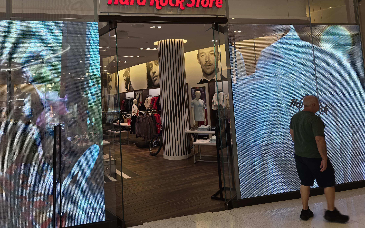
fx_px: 269
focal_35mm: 27
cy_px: 77
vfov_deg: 45.4
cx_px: 165
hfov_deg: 68.2
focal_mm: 6.3
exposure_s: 1/120
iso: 50
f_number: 1.7
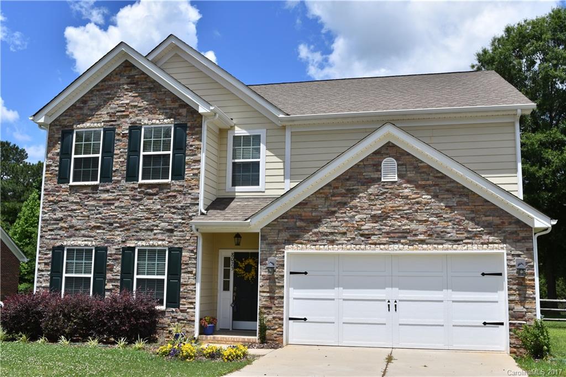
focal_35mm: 36
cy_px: 188
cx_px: 283
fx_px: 566
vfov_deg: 36.8
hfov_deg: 53.1
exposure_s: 1/500
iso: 110
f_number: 8
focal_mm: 24
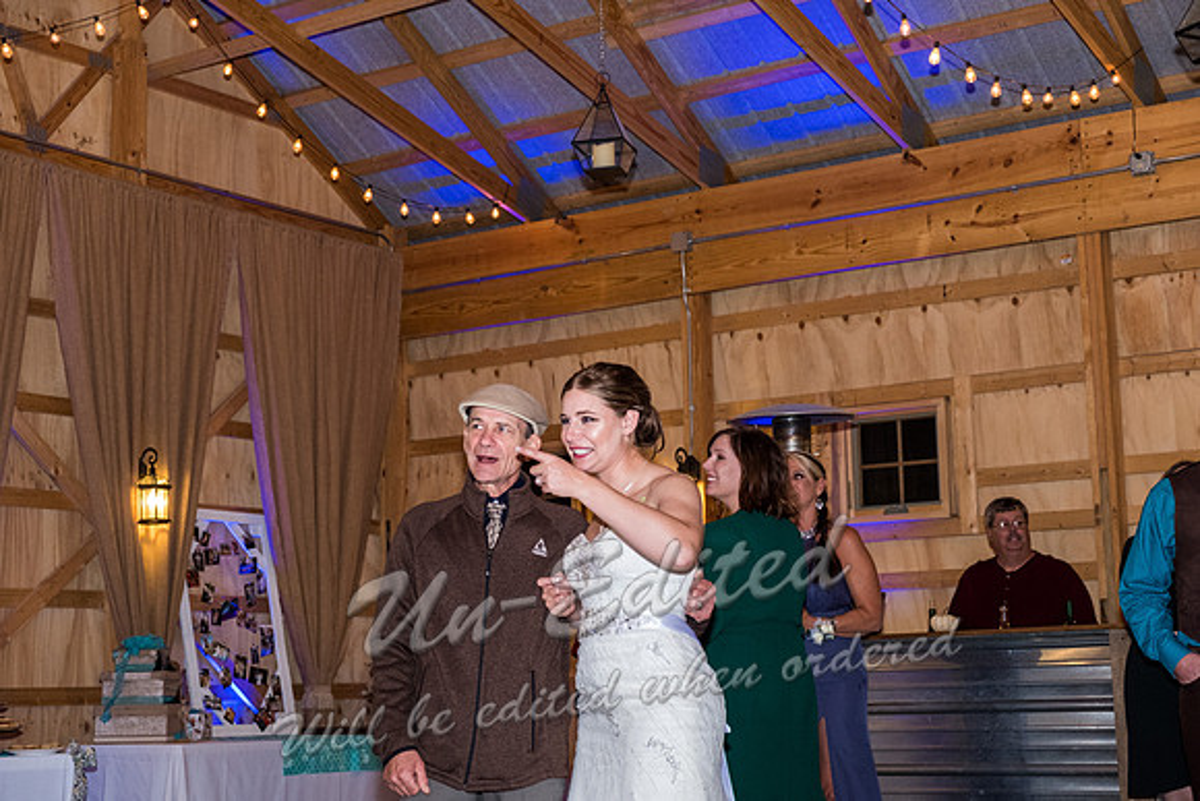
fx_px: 1867
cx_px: 600
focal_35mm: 56
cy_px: 400
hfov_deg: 35.6
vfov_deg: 24.2
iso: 1600
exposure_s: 1/200
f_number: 3.6
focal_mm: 37.4
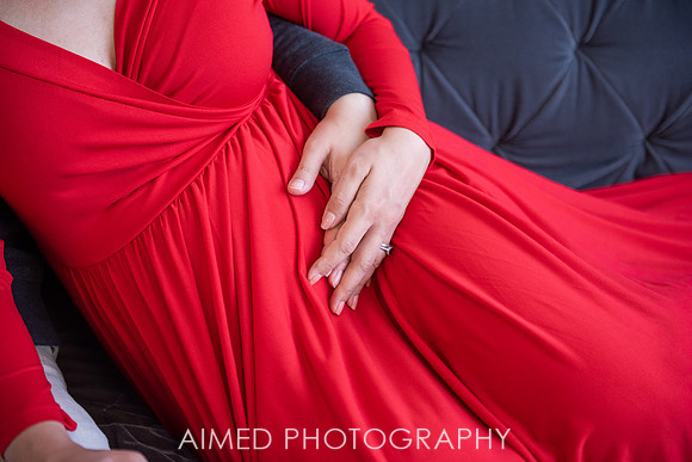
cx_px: 346
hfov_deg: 28.8
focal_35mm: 70
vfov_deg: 19.5
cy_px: 231
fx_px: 1346
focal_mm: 70
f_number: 2.8
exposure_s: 1/400
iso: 1000
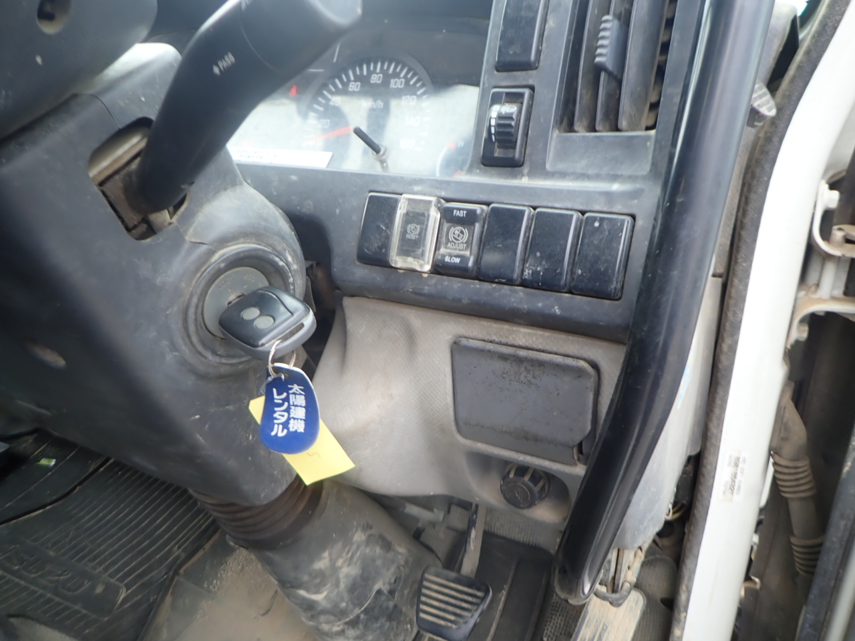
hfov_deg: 69.4
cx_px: 428
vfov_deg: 54.9
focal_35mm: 25
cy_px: 320
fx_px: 617
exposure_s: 1/80
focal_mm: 4.5
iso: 100
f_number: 2
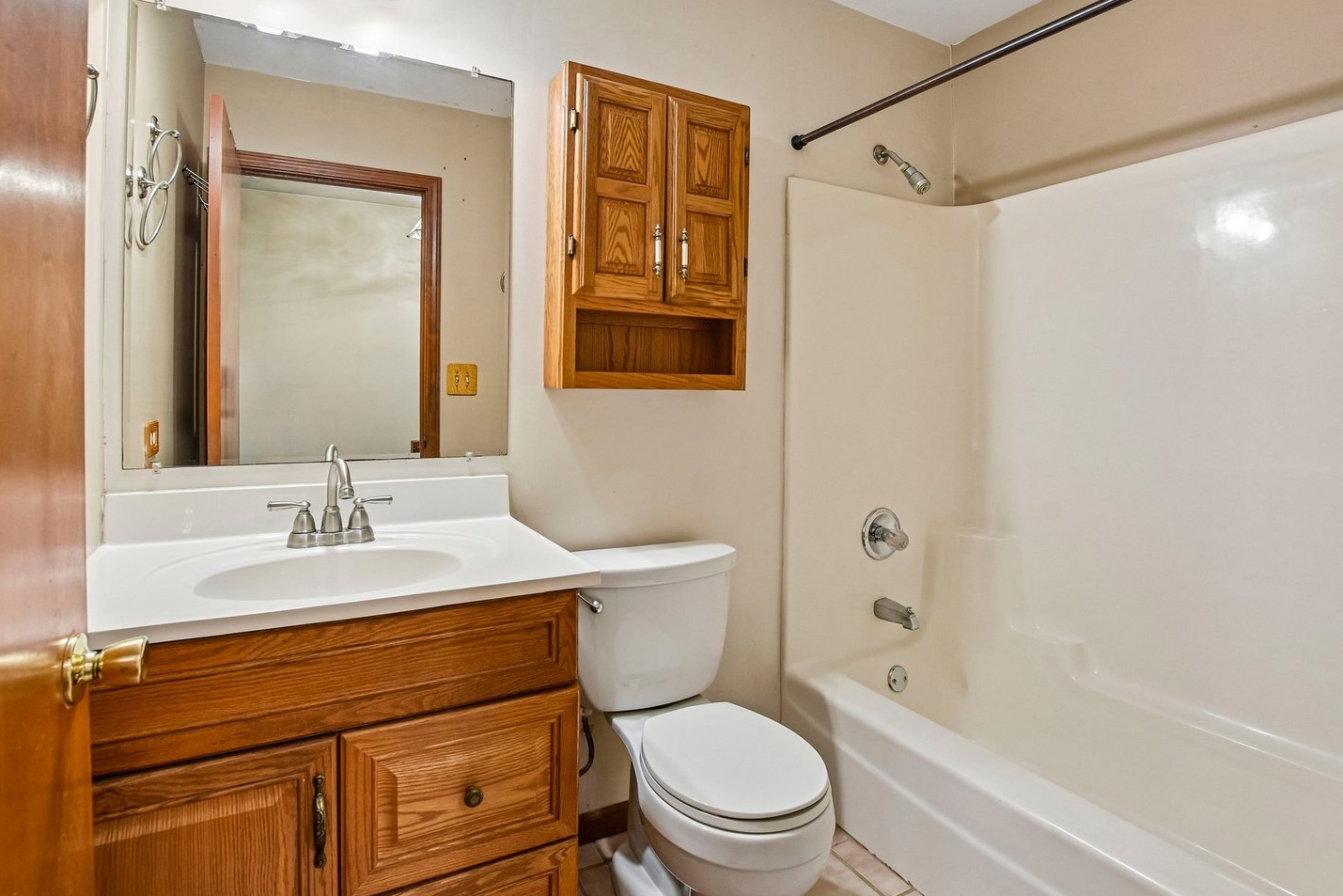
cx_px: 651
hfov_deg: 93.2
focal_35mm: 17
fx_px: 634
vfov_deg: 70.3
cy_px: 401
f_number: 8
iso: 500
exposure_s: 1/15
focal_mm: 10
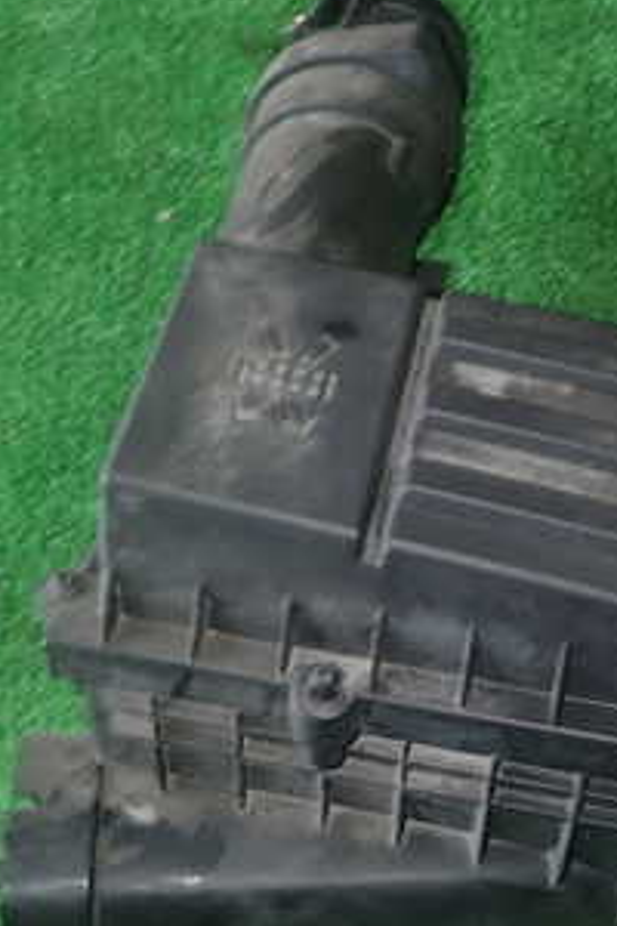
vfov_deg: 38.2
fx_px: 1337
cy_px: 472
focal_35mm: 52
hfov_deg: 25.8
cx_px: 429
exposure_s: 1/30
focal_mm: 4.5
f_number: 5.6
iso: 160
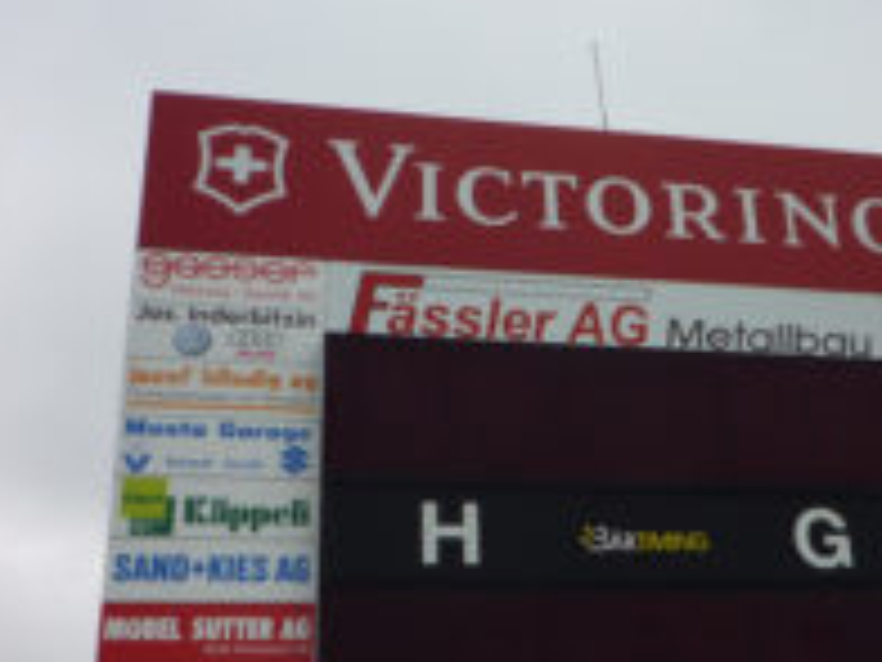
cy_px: 486
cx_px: 666
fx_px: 1299
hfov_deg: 36.6
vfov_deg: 28.2
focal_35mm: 51
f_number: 3.5
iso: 80
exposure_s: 1/500
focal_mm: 4.4
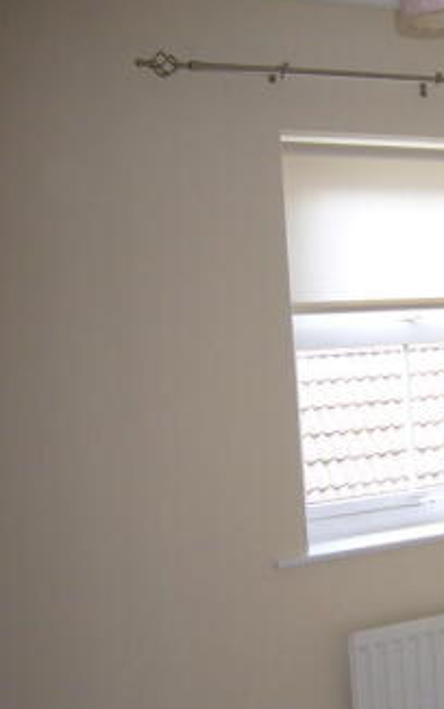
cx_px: 513
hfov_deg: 22.7
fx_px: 1025
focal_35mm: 53
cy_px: 451
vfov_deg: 37.9
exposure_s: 1/30
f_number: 2.8
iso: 125
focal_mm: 4.6
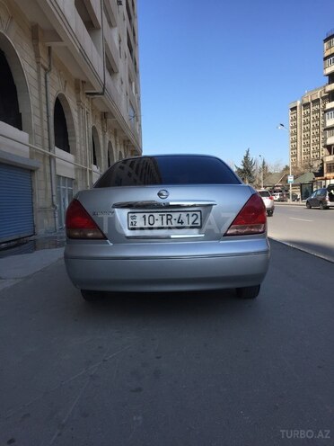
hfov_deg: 48.2
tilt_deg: -3.3
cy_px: 223
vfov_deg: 61.7
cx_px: 167
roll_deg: +2.2
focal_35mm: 29
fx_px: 373
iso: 32
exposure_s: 1/1522
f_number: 2.2
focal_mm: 4.15
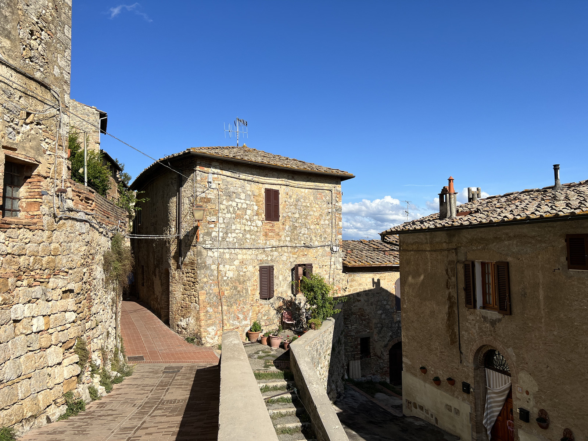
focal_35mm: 26
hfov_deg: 67.3
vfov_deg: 53.1
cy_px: 220
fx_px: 442
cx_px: 294
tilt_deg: +4.0
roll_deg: +1.3
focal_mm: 5.7
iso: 50
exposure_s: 1/5882
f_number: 1.5
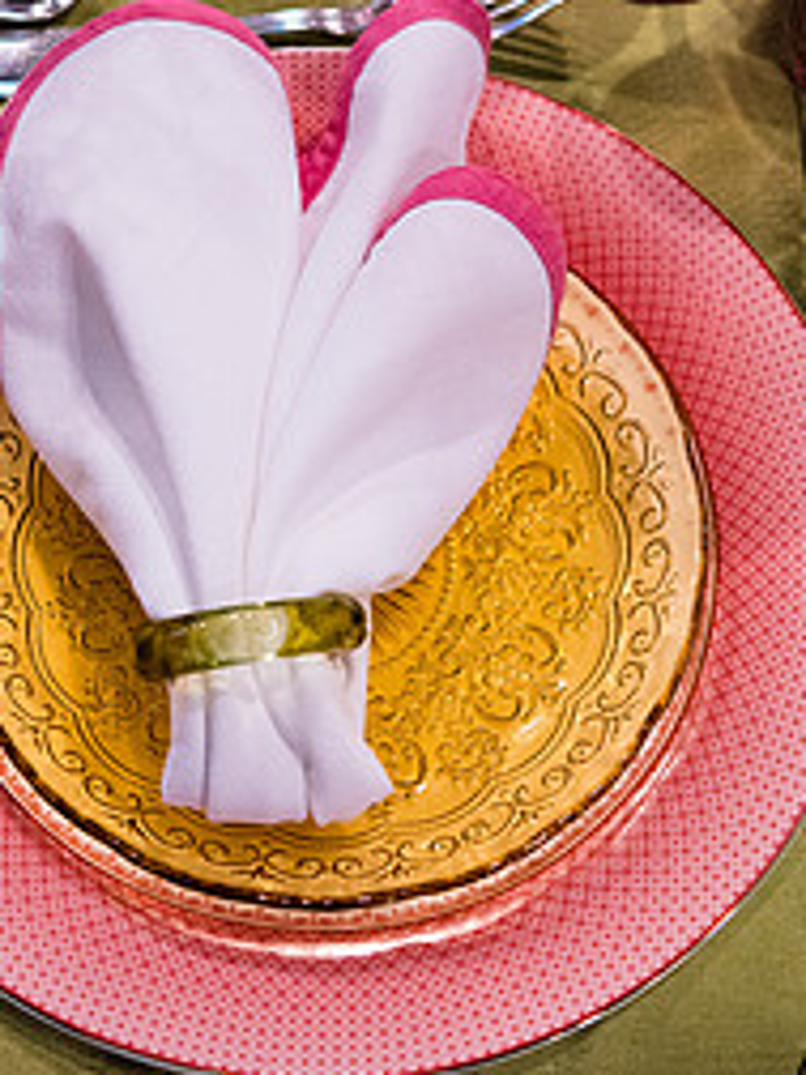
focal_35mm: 103
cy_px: 299
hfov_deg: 14.3
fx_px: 3198
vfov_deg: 19.0
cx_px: 256
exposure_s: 1/160
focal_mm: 60
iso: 720
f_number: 4
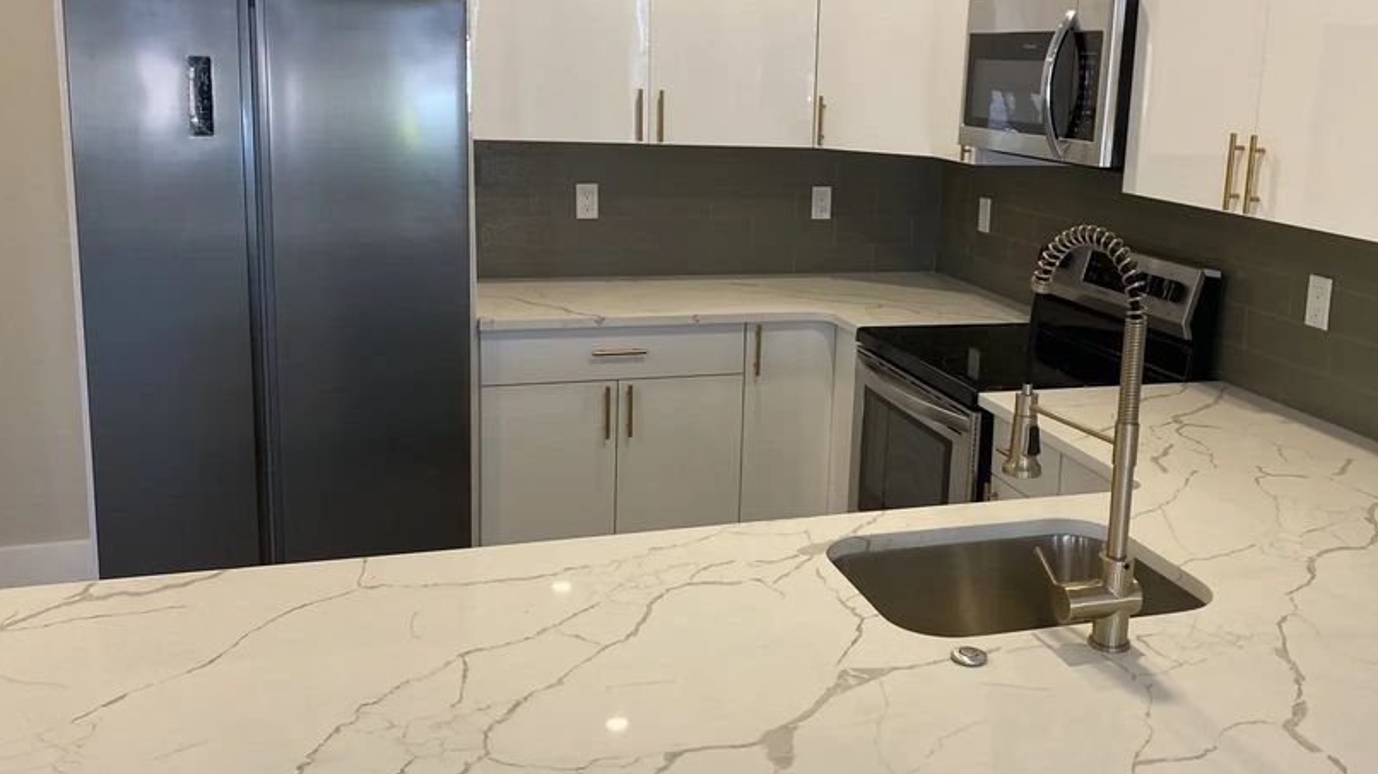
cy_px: 328
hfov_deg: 54.7
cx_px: 851
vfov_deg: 32.8
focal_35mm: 36
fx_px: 1315
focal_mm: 4.25
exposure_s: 1/60
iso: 100
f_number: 1.8
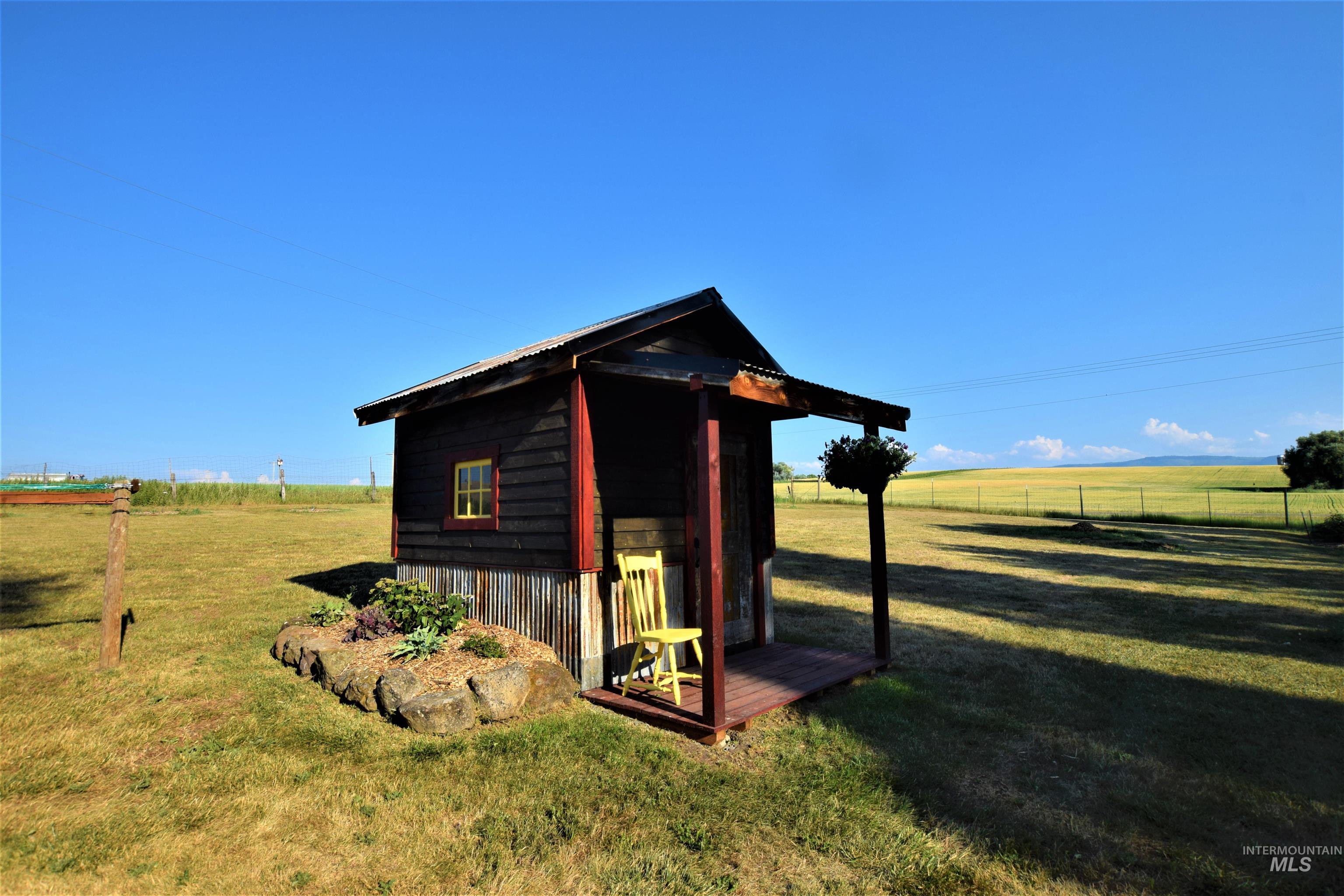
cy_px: 448
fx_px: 644
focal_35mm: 17
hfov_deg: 92.4
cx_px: 672
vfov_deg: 69.7
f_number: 10
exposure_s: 1/400
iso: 200
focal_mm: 11.5
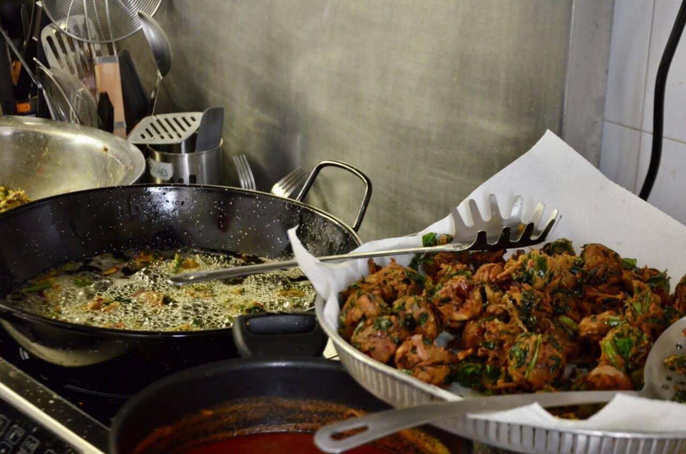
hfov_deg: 28.1
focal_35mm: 72
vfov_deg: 18.8
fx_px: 1369
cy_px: 227
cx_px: 343
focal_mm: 48
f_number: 4.8
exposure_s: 1/30
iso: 2200
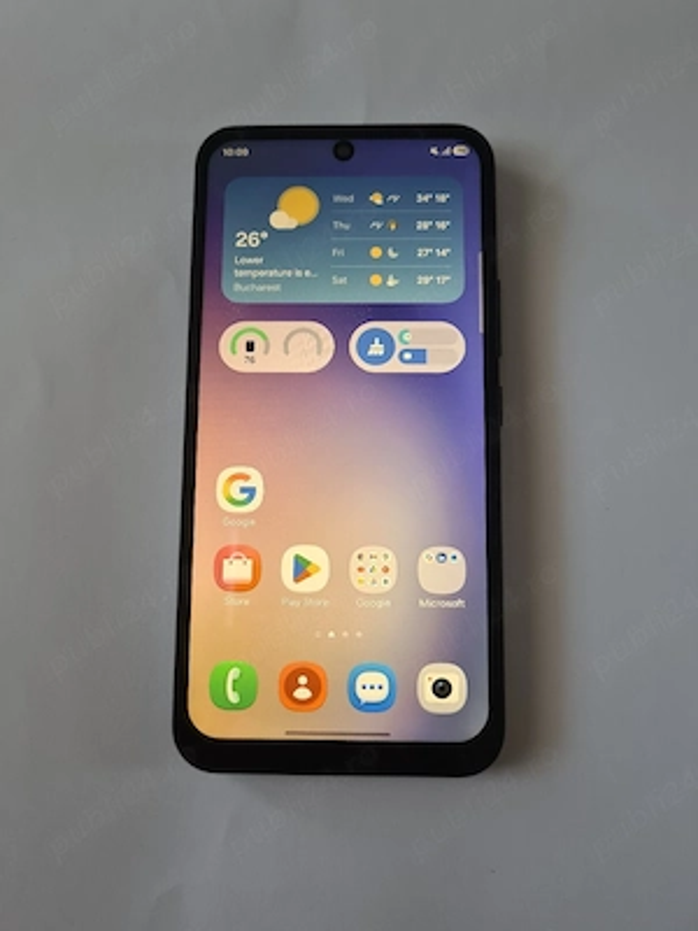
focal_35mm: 26
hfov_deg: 53.1
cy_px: 466
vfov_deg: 67.3
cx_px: 349
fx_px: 699
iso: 80
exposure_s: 1/50
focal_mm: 5.4
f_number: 1.8
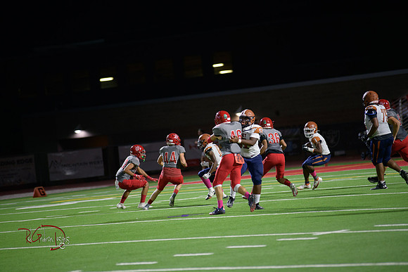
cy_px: 136
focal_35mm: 200
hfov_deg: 10.3
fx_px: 2267
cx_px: 204
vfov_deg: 6.9
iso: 1600
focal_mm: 200
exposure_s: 1/250
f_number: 2.8
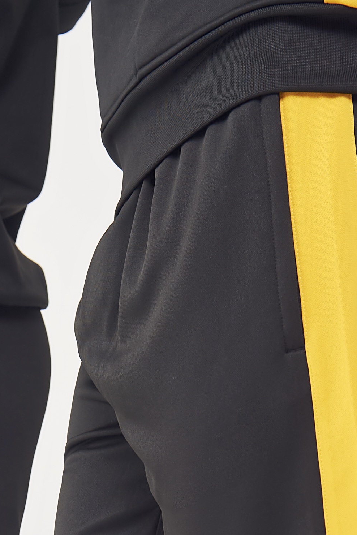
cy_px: 780
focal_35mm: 109
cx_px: 103
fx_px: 1620
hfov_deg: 12.5
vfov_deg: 17.1
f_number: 5.6
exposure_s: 1/200
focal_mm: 29
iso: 160
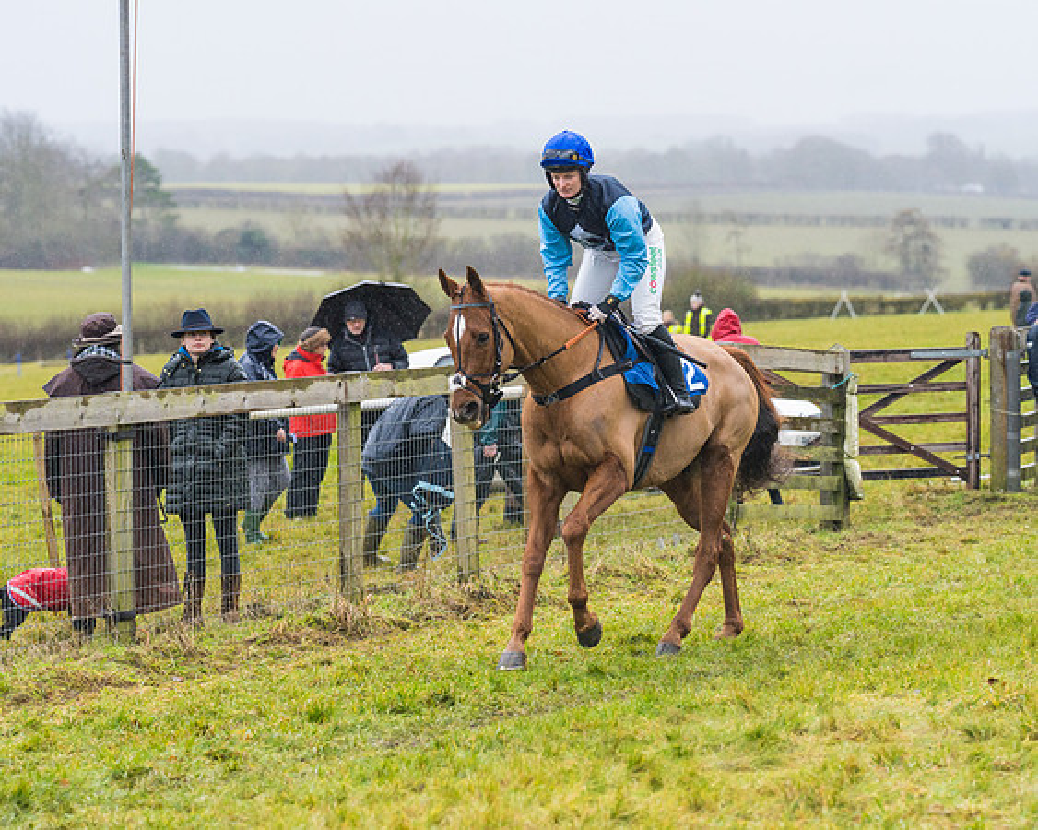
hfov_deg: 12.0
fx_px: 4955
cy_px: 440
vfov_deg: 9.6
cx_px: 513
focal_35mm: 161
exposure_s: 1/1000
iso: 800
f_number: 4
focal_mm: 135
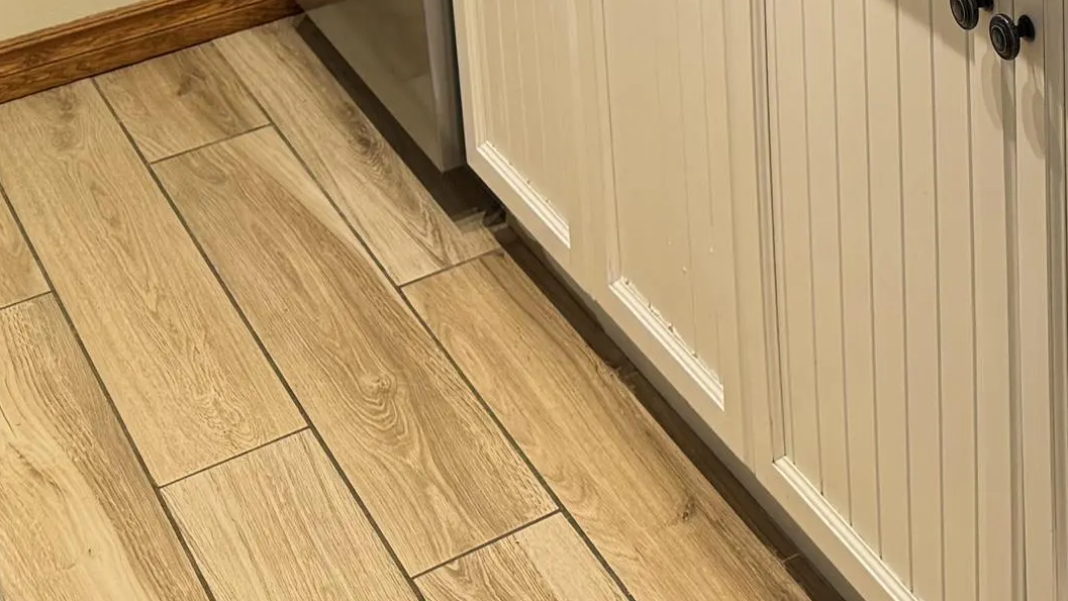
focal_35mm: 76
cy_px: -490
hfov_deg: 25.5
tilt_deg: -15.0
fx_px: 2153
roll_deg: -0.1
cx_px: 1227
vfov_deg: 14.1
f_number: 1.78
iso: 125
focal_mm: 6.76
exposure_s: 1/60
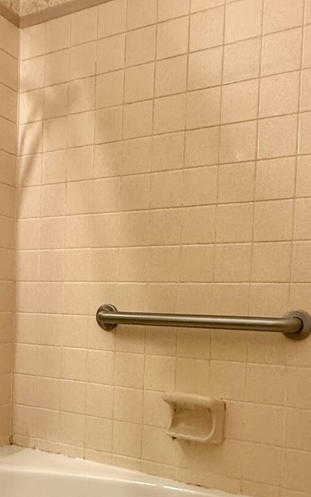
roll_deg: -1.6
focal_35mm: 36
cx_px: 179
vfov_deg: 52.8
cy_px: 337
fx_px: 488
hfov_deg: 35.3
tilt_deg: -0.5
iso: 250
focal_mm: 2.22
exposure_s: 1/120
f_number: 2.2
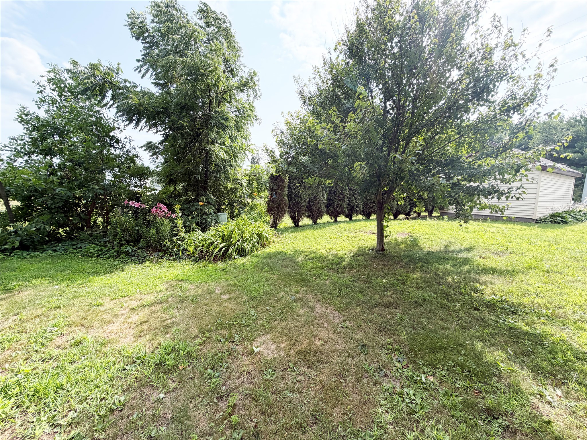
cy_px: 220
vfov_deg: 85.7
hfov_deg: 102.1
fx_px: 237
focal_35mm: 14
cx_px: 294
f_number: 2.2
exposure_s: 1/502
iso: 50
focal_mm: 2.22
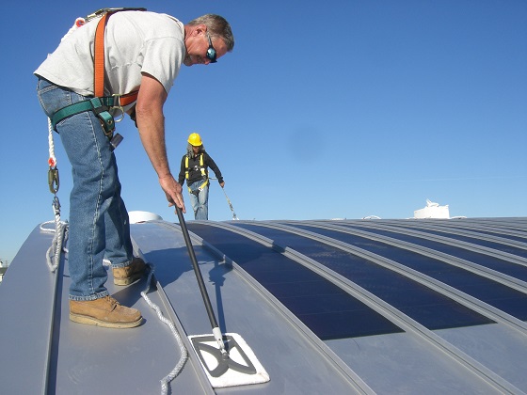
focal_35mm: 38
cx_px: 264
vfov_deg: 37.7
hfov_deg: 49.0
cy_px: 198
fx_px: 579
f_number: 4.3
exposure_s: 1/640
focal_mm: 6.2
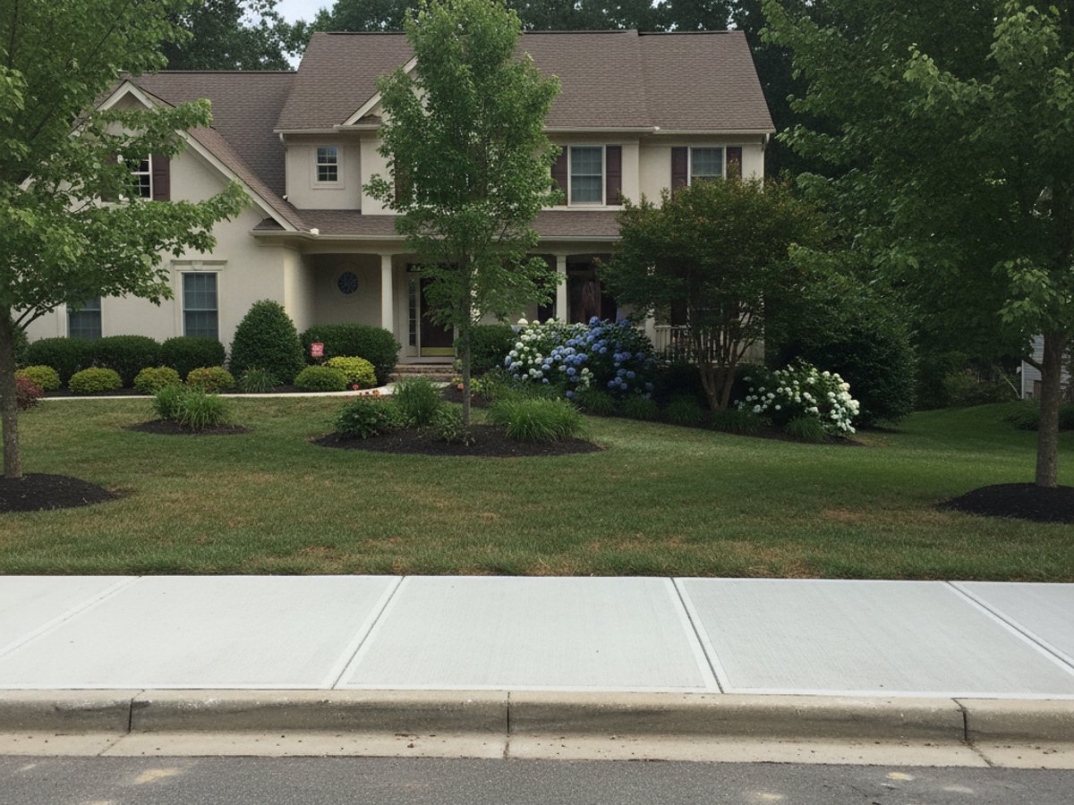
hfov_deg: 67.3
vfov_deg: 53.1
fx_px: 807
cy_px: 402
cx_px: 537
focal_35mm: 26
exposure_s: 1/1441
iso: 1552
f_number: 1.6
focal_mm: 5.7
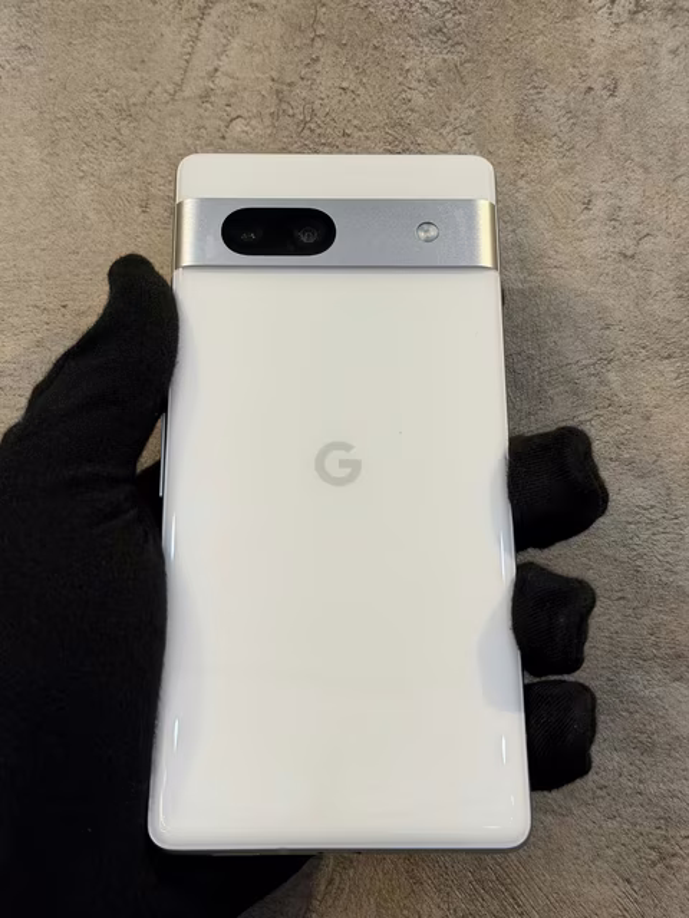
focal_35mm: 48
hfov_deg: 30.3
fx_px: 1274
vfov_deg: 39.7
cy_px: 459
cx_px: 344
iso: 50
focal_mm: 6.76
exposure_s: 1/50
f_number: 1.78
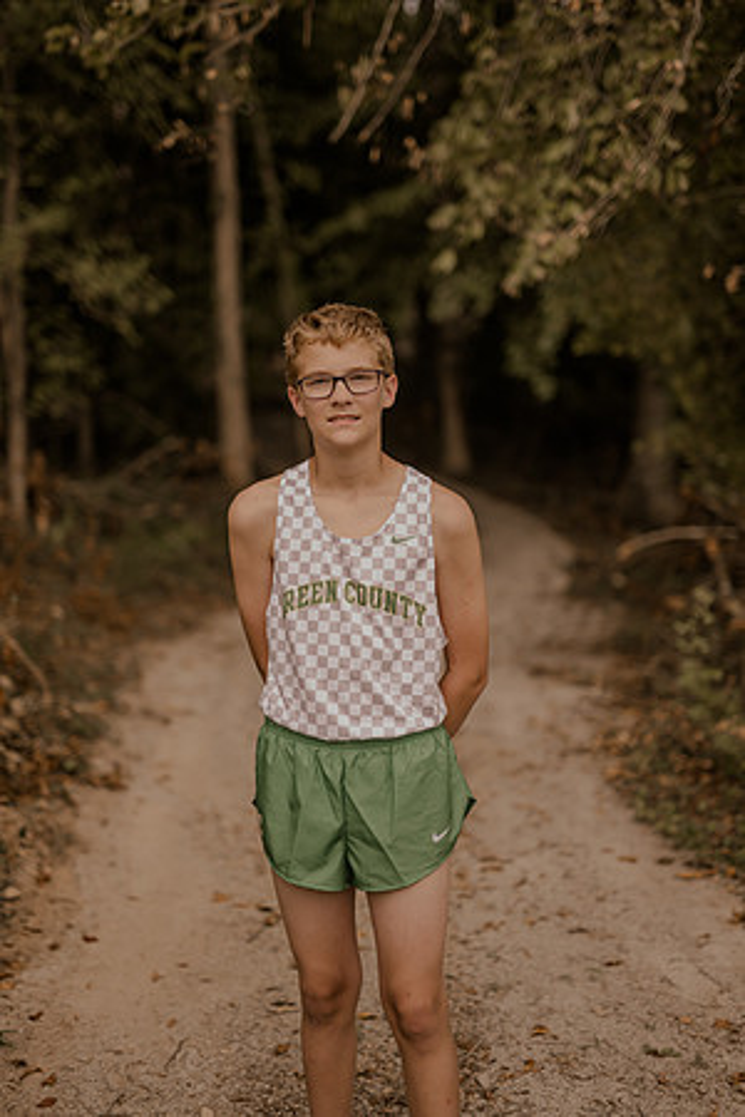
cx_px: 372
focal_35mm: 50
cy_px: 558
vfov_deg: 39.6
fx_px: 1552
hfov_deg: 27.0
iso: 64
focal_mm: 50
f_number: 1.4
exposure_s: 1/1000
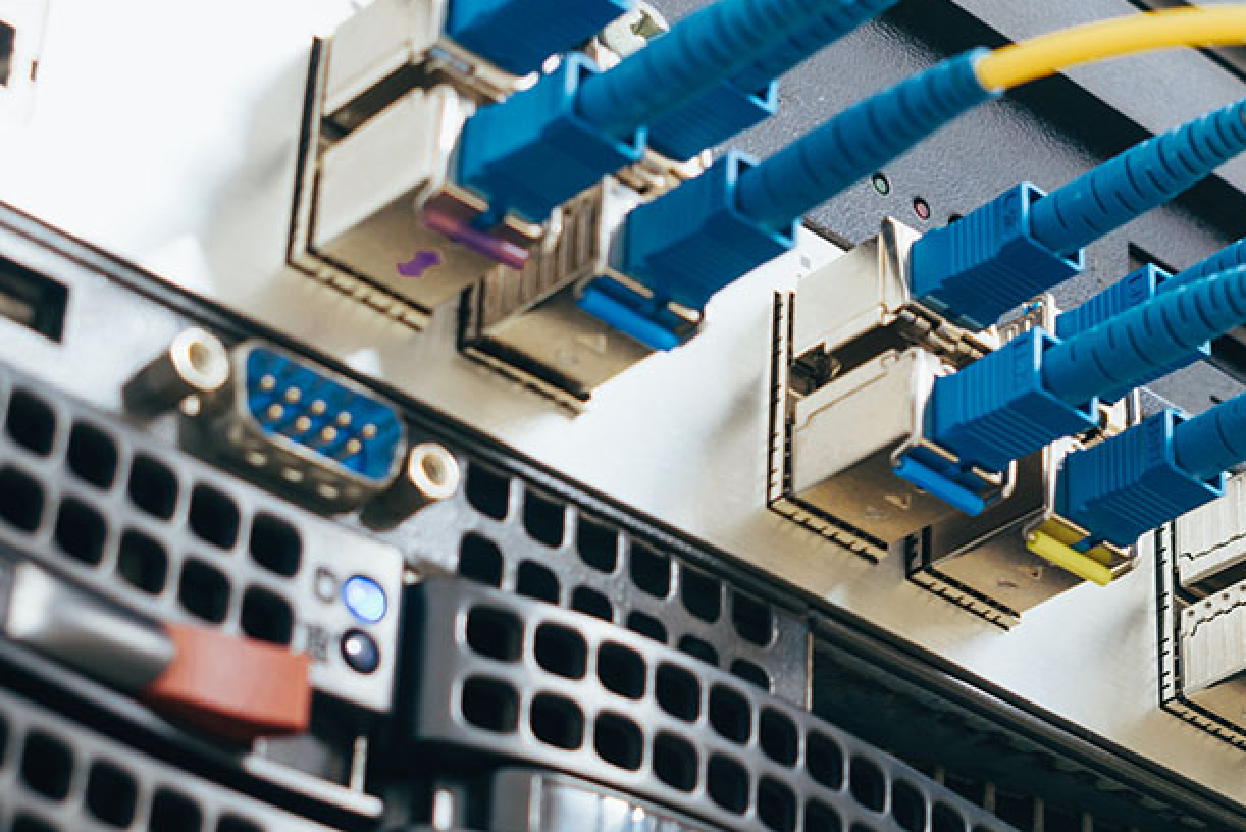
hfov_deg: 19.0
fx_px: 3670
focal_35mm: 106
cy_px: 443
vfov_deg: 12.9
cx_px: 1060
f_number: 8
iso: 100
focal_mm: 36
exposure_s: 5
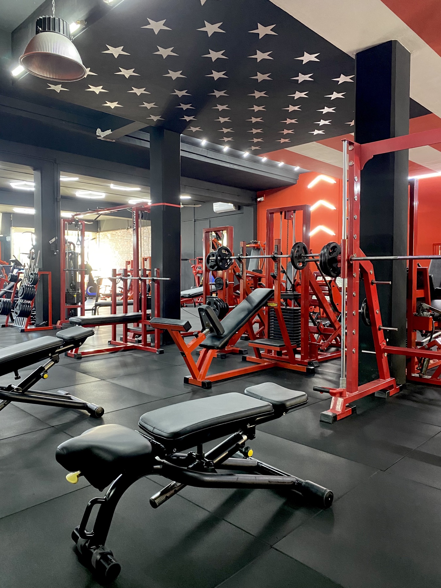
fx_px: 442
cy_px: 294
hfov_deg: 53.1
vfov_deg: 67.3
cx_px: 220
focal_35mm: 26
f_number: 1.8
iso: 500
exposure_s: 1/33
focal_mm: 4.25
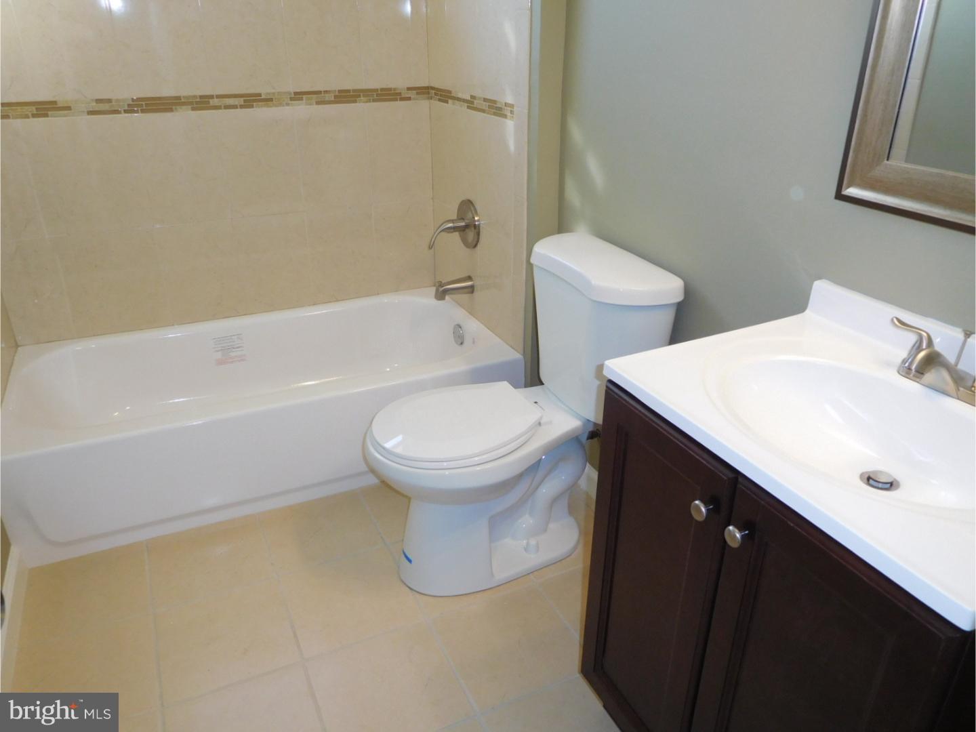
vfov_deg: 54.9
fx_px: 705
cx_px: 488
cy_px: 366
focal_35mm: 25
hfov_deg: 69.4
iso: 200
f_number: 3.4
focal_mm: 4.5
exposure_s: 1/30
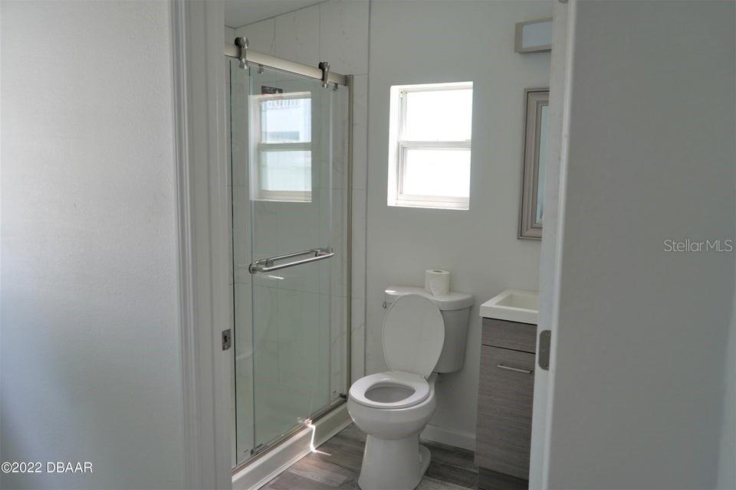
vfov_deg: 46.4
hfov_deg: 65.5
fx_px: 572
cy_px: 245
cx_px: 368
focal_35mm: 28
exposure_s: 1/60
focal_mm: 28
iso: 100
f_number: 4
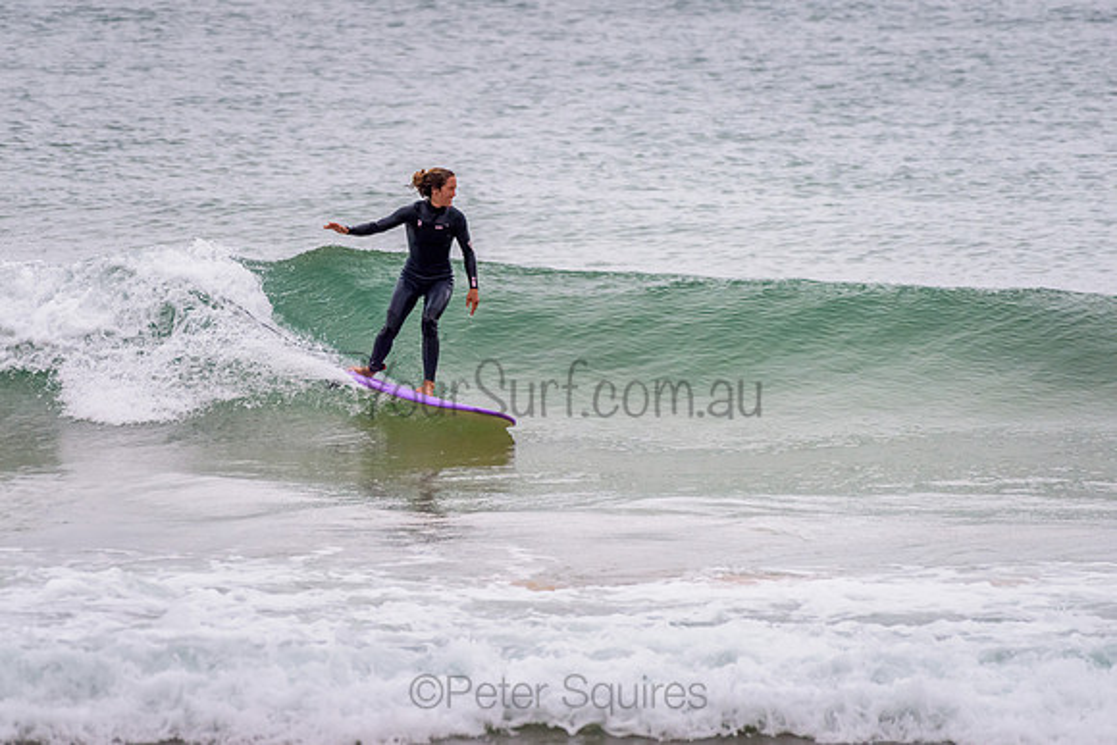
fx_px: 19034
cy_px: 308
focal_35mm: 613
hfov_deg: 3.4
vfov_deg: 2.2
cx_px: 432
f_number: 5.6
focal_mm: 500
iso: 720
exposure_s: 1/1000
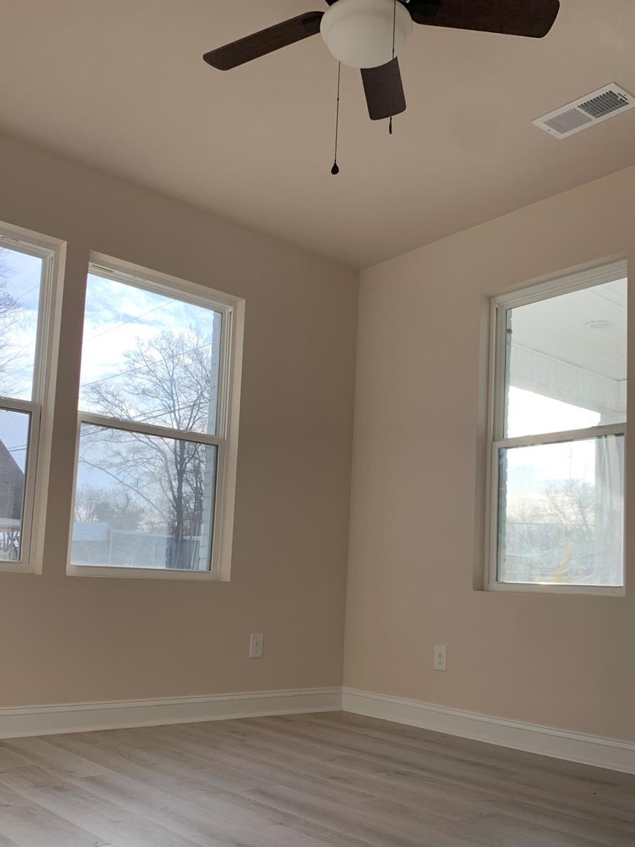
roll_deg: -2.2
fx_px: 807
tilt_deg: +6.2
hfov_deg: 42.9
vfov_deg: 55.0
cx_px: 298
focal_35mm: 33
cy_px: 502
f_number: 1.8
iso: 25
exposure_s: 1/369
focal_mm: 4.25
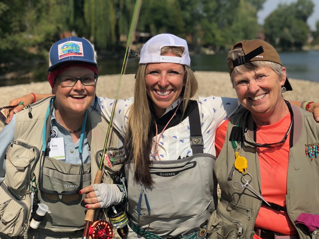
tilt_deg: -5.0
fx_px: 479
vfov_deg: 28.0
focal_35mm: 52
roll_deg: +0.9
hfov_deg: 36.8
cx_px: 160
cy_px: 120
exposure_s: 1/1066
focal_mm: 6
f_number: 2.4
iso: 16
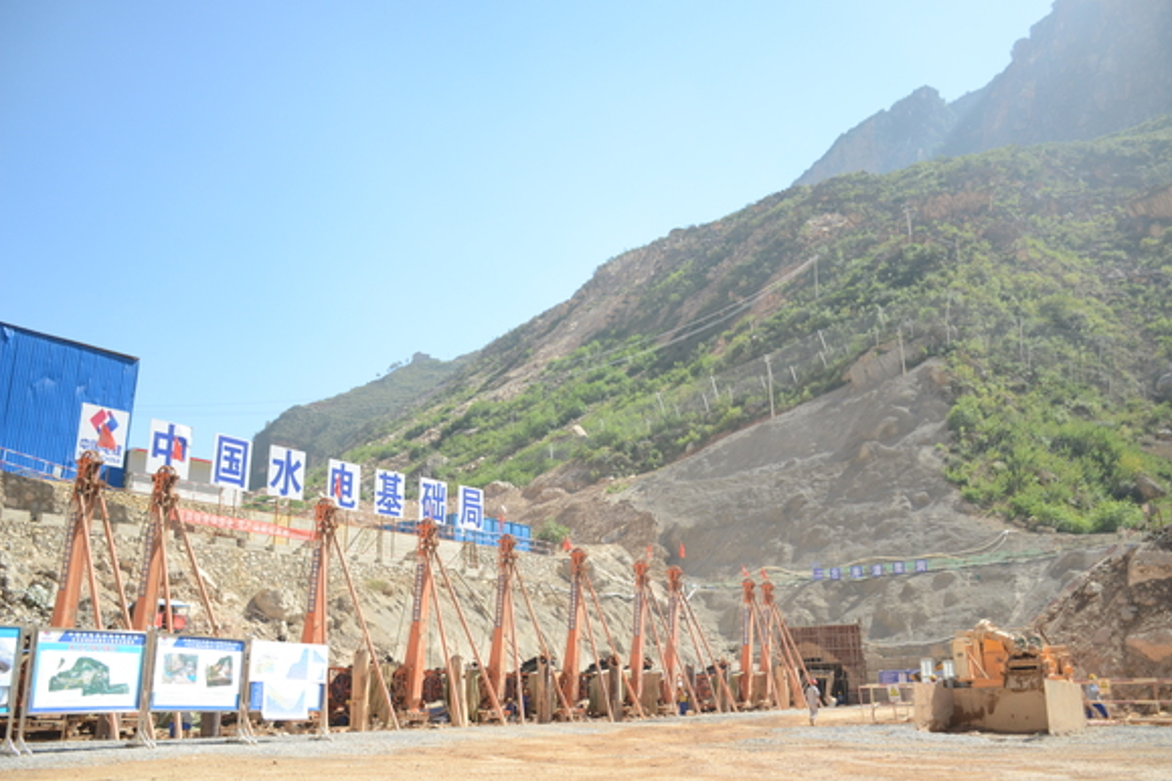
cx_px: 602
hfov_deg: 60.3
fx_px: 1009
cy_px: 392
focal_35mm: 31
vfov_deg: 42.3
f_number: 3.5
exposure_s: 1/2000
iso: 400
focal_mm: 20
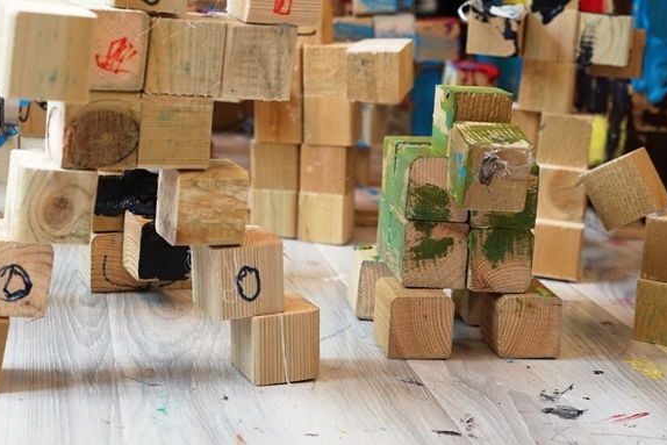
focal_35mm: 66
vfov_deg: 20.4
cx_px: 209
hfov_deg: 30.2
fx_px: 1223
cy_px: 91
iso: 1000
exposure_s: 1/160
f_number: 4
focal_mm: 37
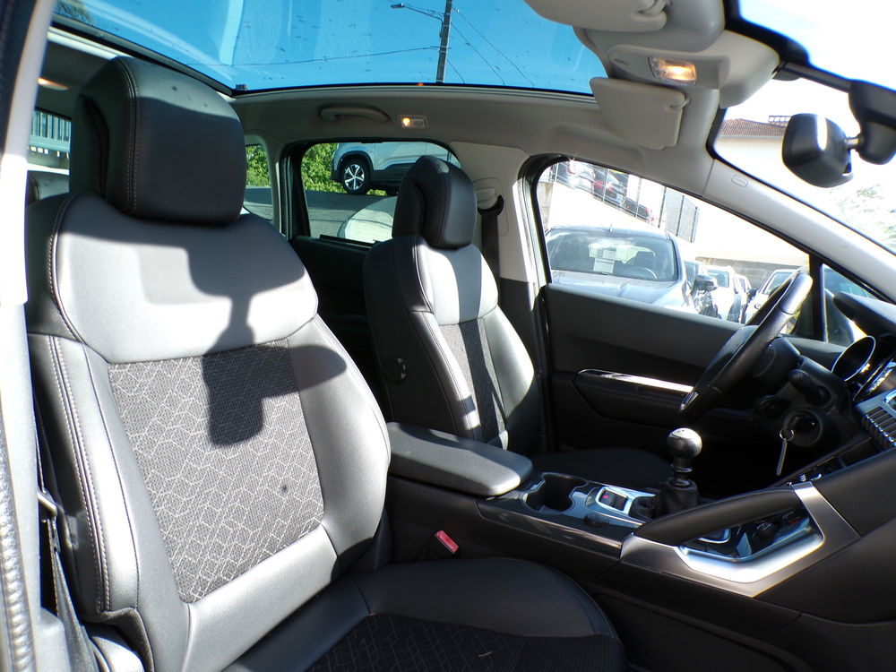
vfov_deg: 56.8
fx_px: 621
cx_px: 448
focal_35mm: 24
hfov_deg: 71.6
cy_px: 336
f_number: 4.4
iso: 100
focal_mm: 4.3
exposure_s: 1/70
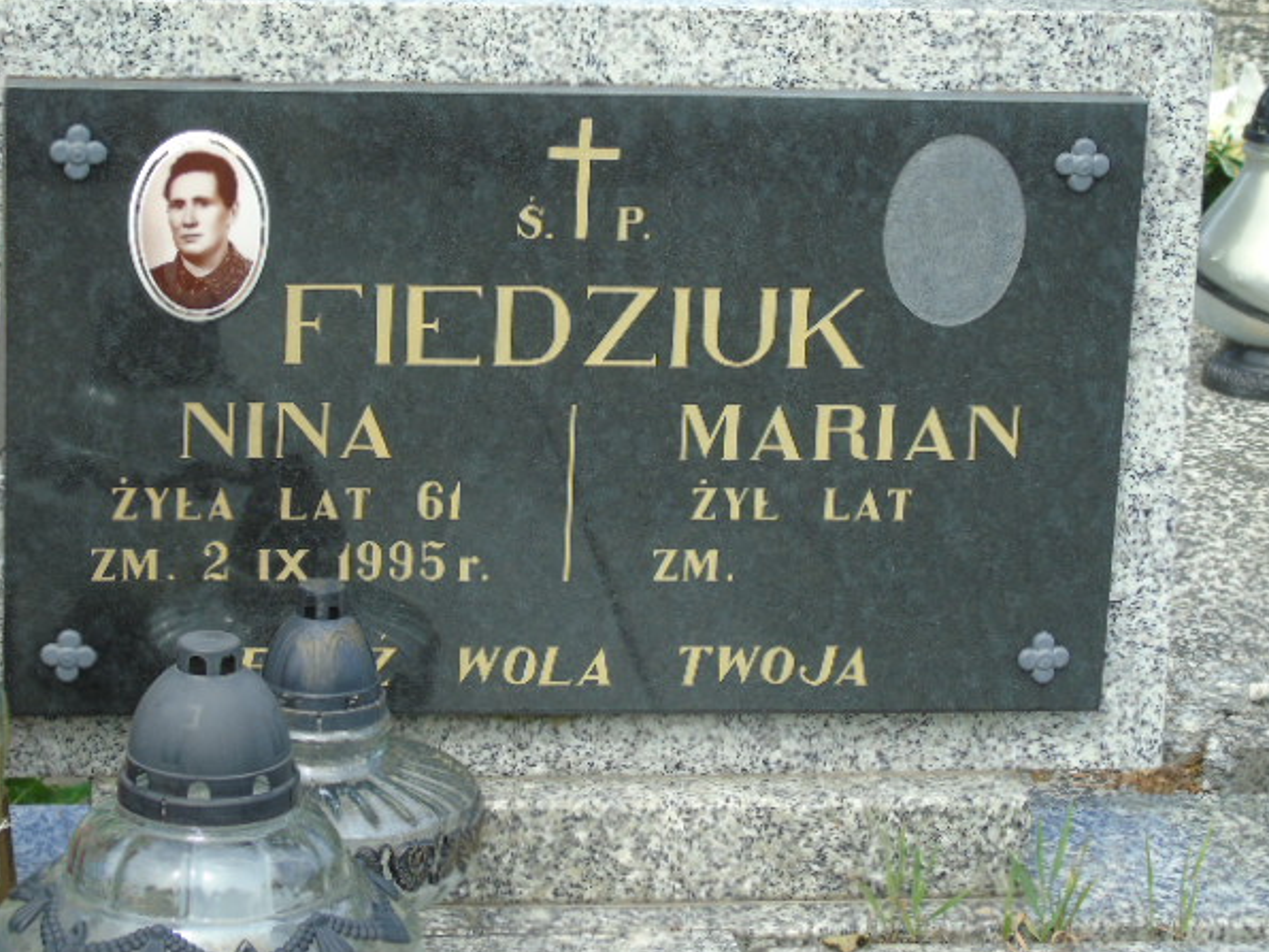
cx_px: 596
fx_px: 4252
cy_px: 471
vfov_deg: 12.8
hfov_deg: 17.0
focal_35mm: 116
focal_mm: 19
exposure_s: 1/200
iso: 80
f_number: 4.4
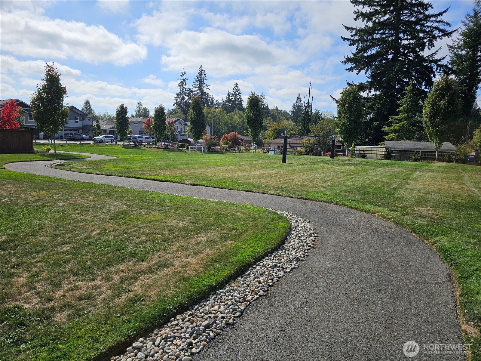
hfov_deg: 73.9
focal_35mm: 23
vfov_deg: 58.9
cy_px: 180
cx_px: 240
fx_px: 320
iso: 10
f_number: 1.7
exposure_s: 1/1354
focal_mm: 6.3
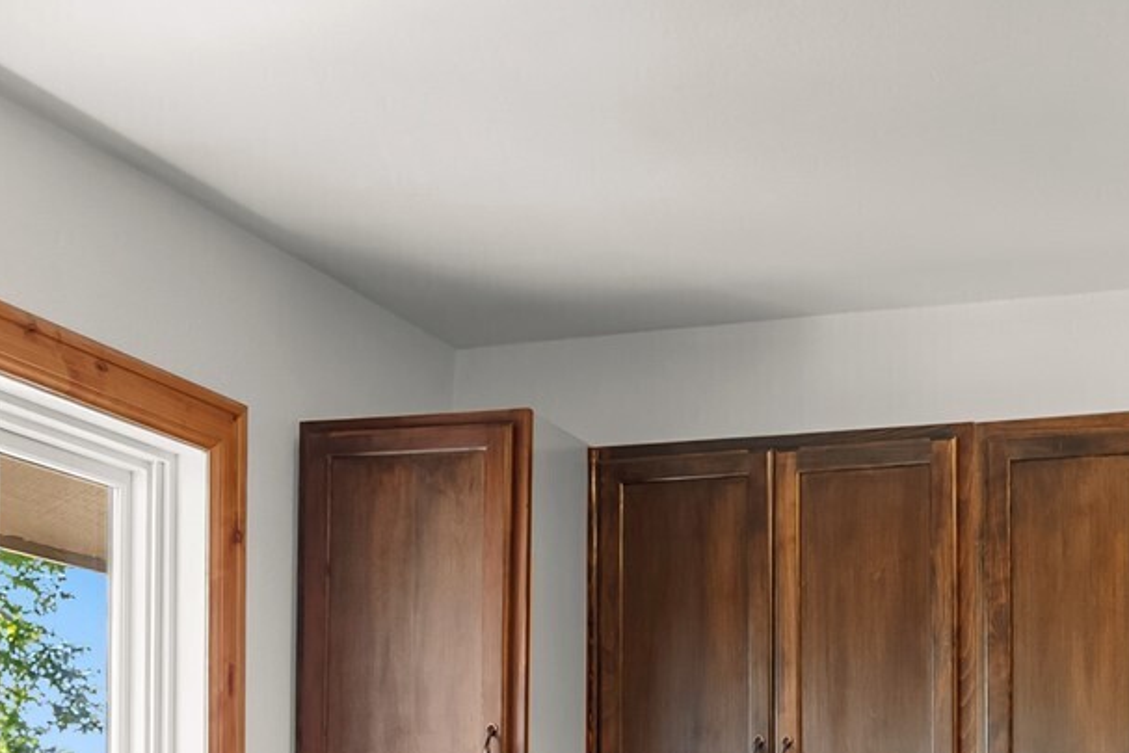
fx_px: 2102
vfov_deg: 19.1
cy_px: 911
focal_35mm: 67
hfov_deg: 29.3
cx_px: 914
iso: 400
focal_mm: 24
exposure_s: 1/15
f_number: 2.8
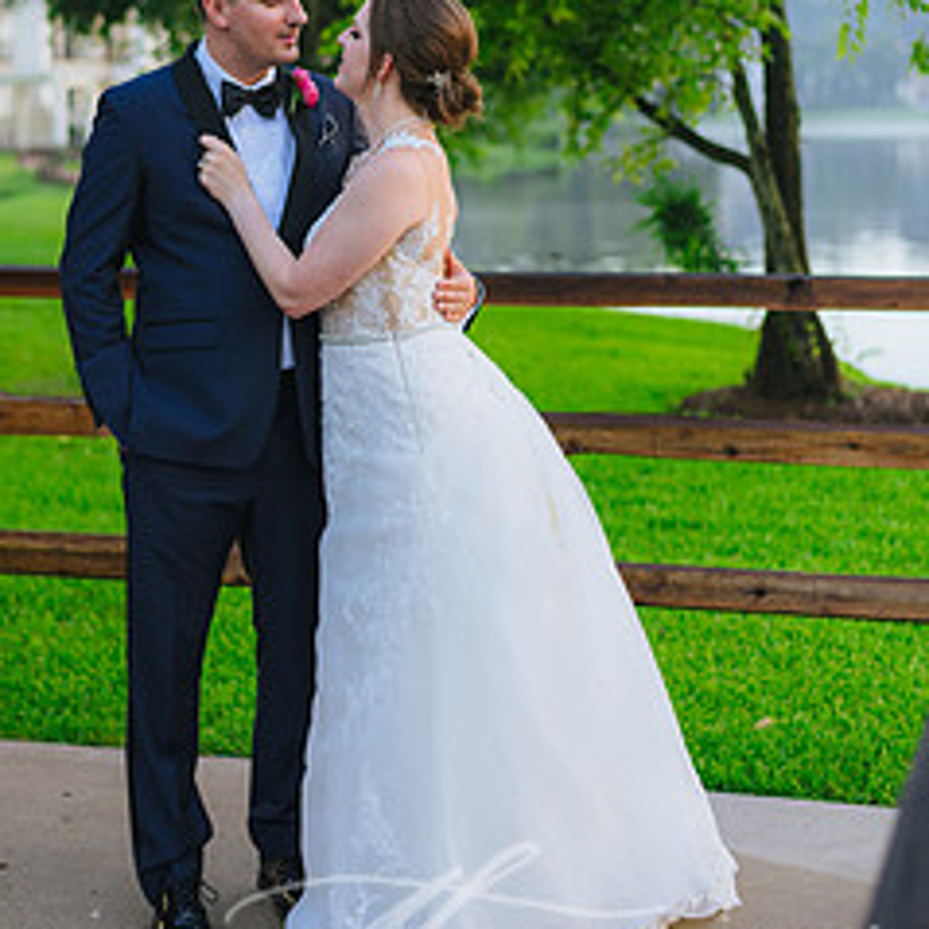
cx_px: 424
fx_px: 2429
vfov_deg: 21.5
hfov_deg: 21.6
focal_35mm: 80
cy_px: 241
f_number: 2.2
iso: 640
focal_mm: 50
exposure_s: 1/800
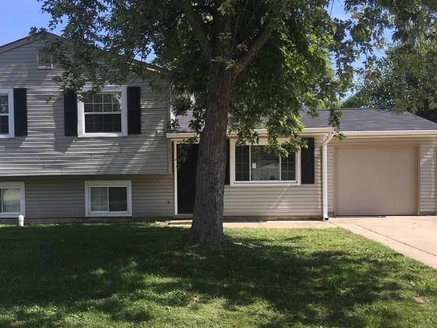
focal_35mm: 35
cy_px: 187
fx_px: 442
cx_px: 181
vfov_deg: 40.6
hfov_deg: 52.4
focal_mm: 4.15
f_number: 2.2
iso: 25
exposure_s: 1/686
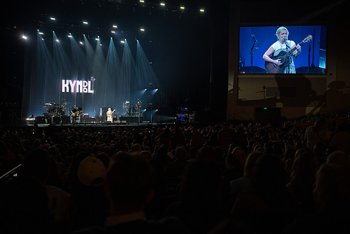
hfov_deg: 49.5
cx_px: 175
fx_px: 379
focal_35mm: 39
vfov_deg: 34.2
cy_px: 117
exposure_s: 1/125
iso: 1250
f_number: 2.8
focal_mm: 39
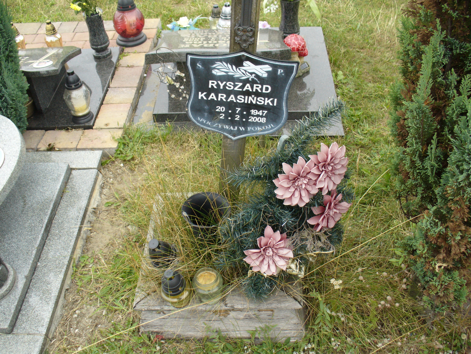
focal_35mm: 37
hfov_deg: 50.1
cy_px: 177
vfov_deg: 38.7
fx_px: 503
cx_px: 236
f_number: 2.8
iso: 80
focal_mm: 6.1
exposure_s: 1/125
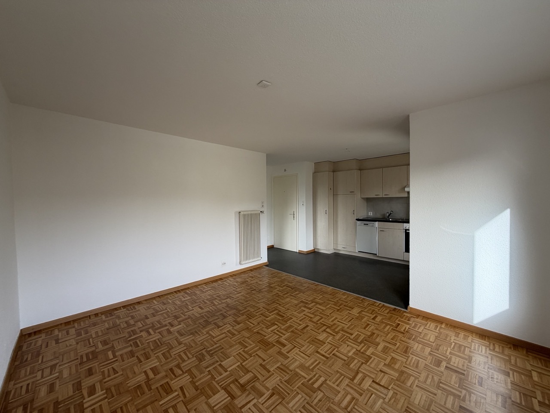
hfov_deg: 102.1
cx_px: 275
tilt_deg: -2.0
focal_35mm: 14
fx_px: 222
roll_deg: +0.4
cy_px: 206
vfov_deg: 85.7
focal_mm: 2.22
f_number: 2.2
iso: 80
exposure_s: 1/121
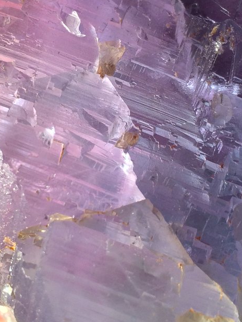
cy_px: 116
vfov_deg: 25.9
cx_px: 93
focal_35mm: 75
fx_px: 699
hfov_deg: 19.6
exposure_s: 1/394
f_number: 2.2
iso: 32
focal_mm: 4.15
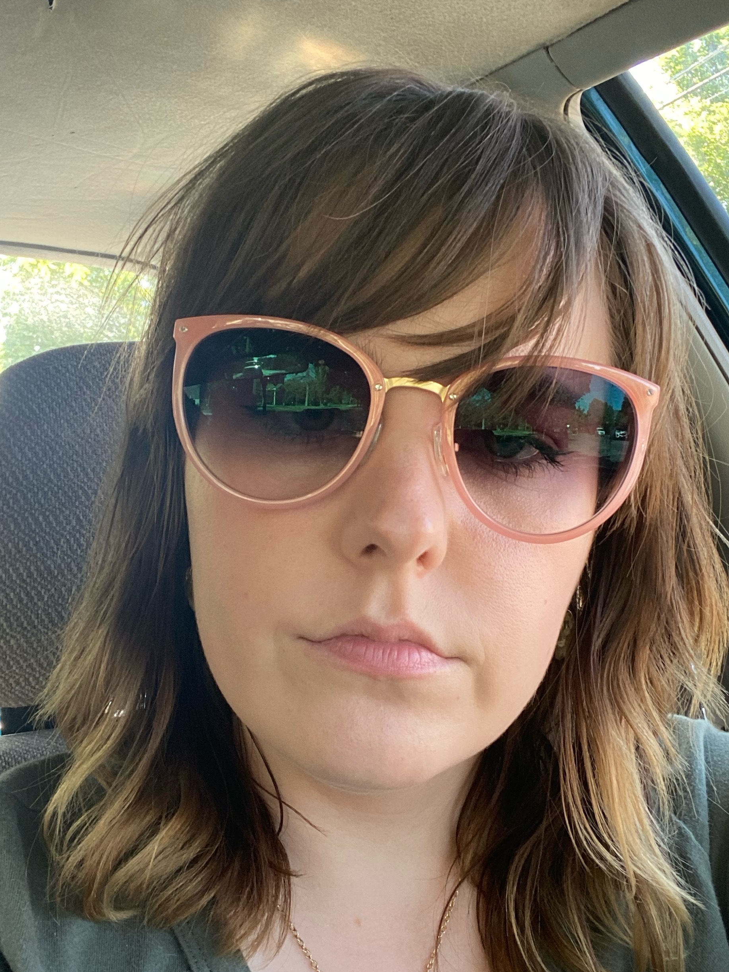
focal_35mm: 38
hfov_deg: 37.7
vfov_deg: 48.9
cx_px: 378
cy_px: 534
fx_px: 1067
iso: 100
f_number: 2.2
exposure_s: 1/60
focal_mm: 2.71
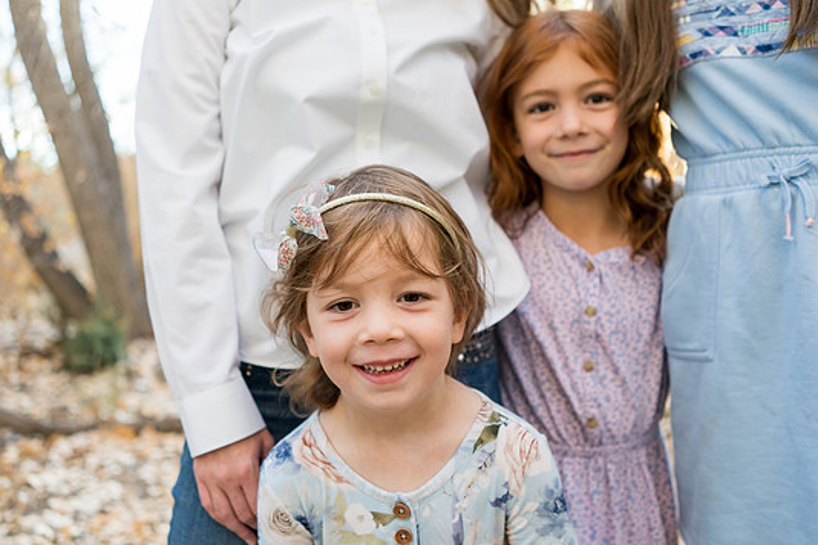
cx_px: 375
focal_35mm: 38
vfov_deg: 35.1
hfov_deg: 50.6
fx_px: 863
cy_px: 278
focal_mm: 35
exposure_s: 1/125
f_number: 2.8
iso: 320
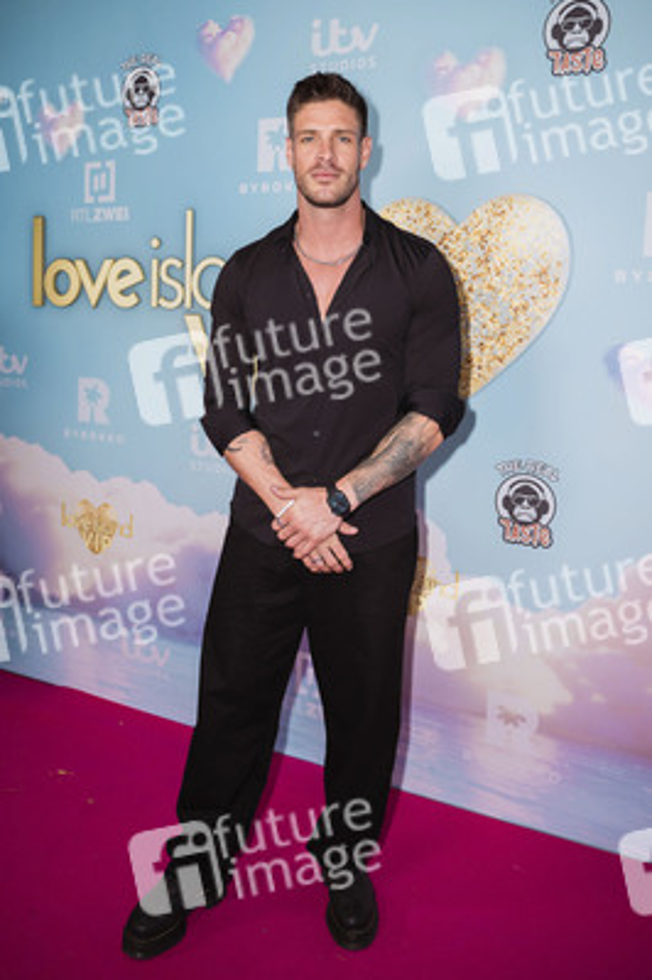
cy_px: 490
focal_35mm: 28
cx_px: 326
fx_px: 762
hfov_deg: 46.3
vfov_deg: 65.5
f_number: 2.8
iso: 160
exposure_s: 1/200
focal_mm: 28
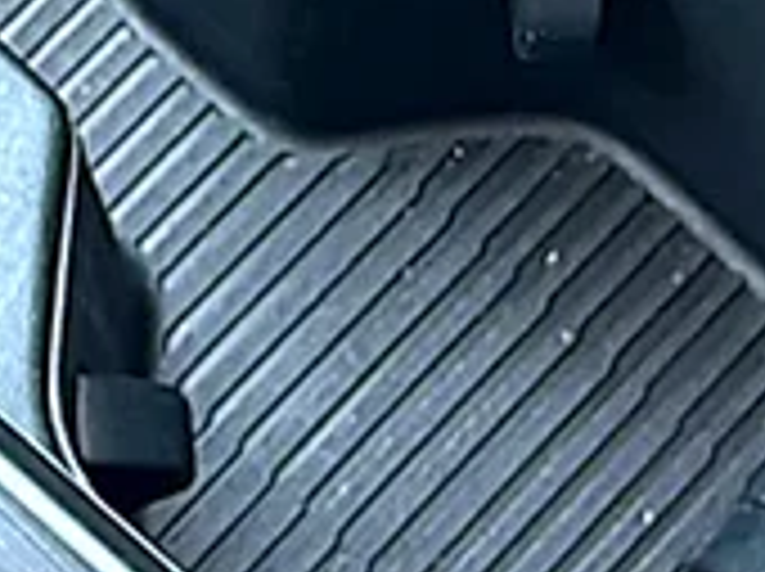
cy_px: -340
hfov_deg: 11.7
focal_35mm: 169
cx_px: 171
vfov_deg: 8.5
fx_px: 3730
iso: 160
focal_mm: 6.86
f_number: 1.78
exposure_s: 1/42
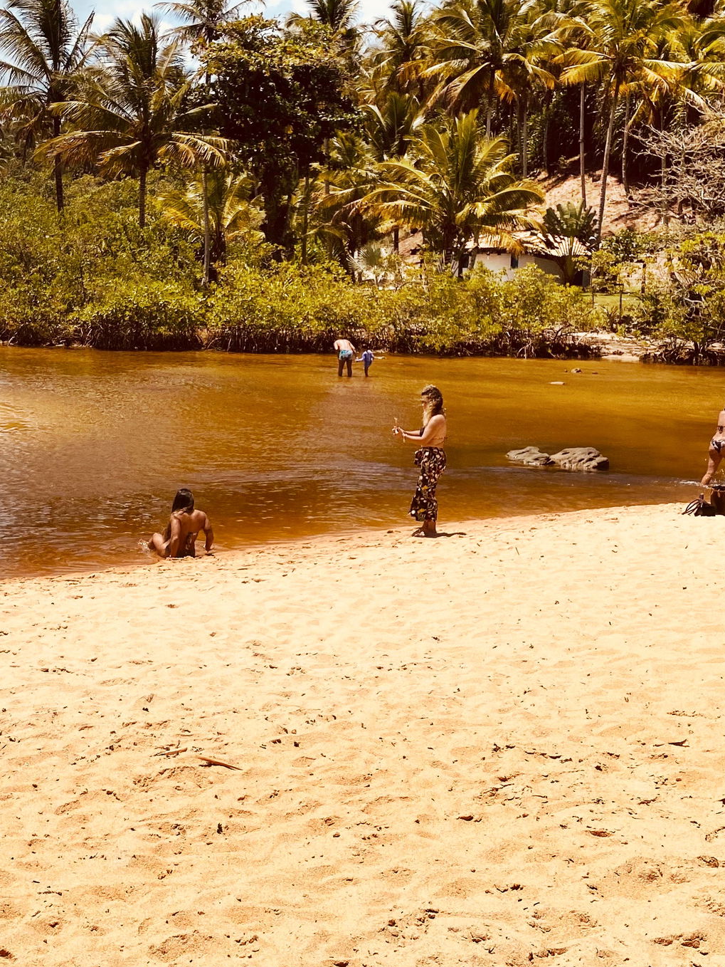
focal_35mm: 49
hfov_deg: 29.3
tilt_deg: -6.3
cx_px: 205
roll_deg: -2.4
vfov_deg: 38.9
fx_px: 1368
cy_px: 440
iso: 32
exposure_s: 1/6410
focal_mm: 4.25
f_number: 1.8
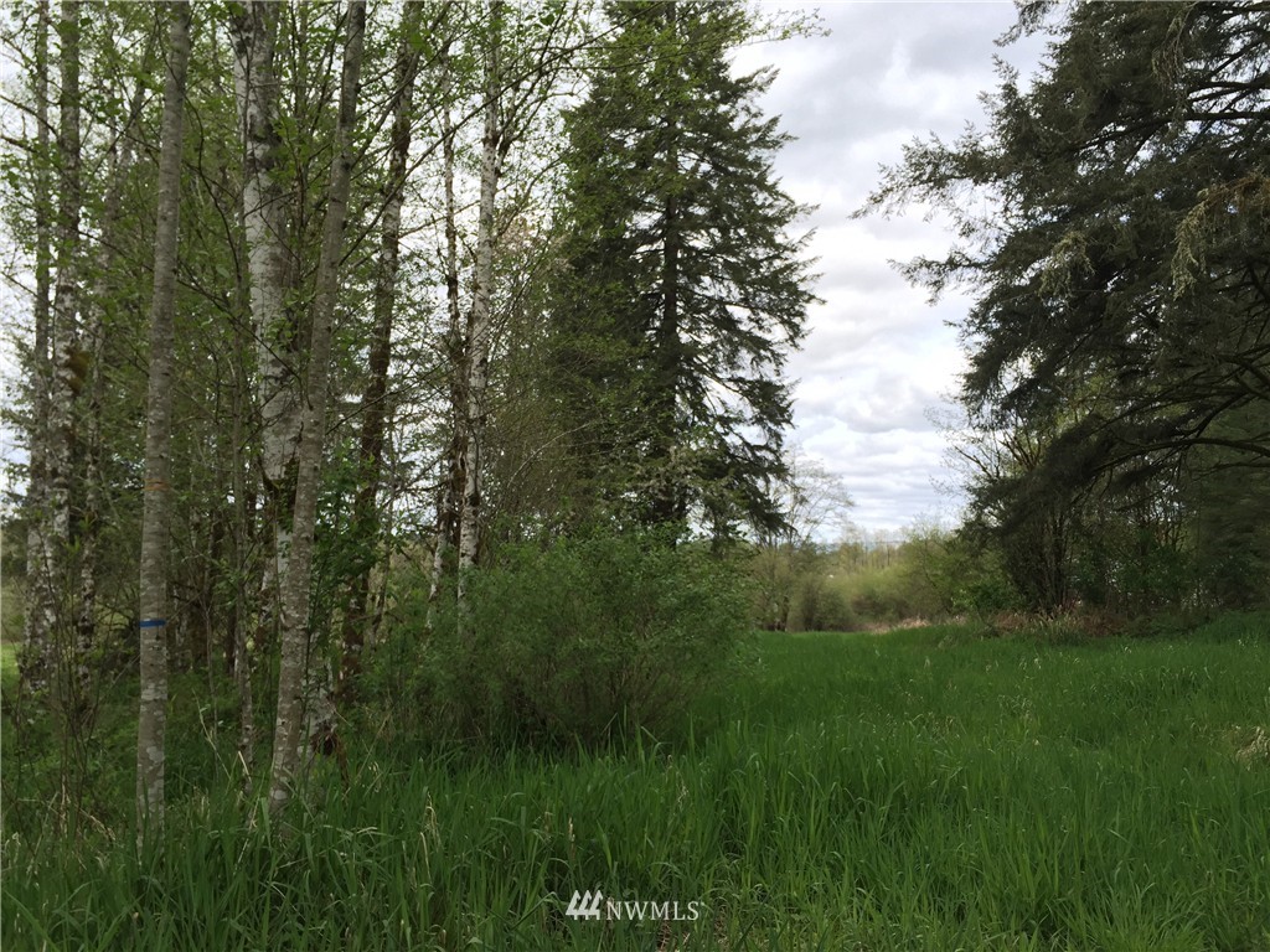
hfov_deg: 61.7
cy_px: 476
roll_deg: -1.2
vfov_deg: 48.2
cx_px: 635
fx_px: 1064
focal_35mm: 29
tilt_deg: +5.3
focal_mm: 4.15
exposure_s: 1/557
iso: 32
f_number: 2.2
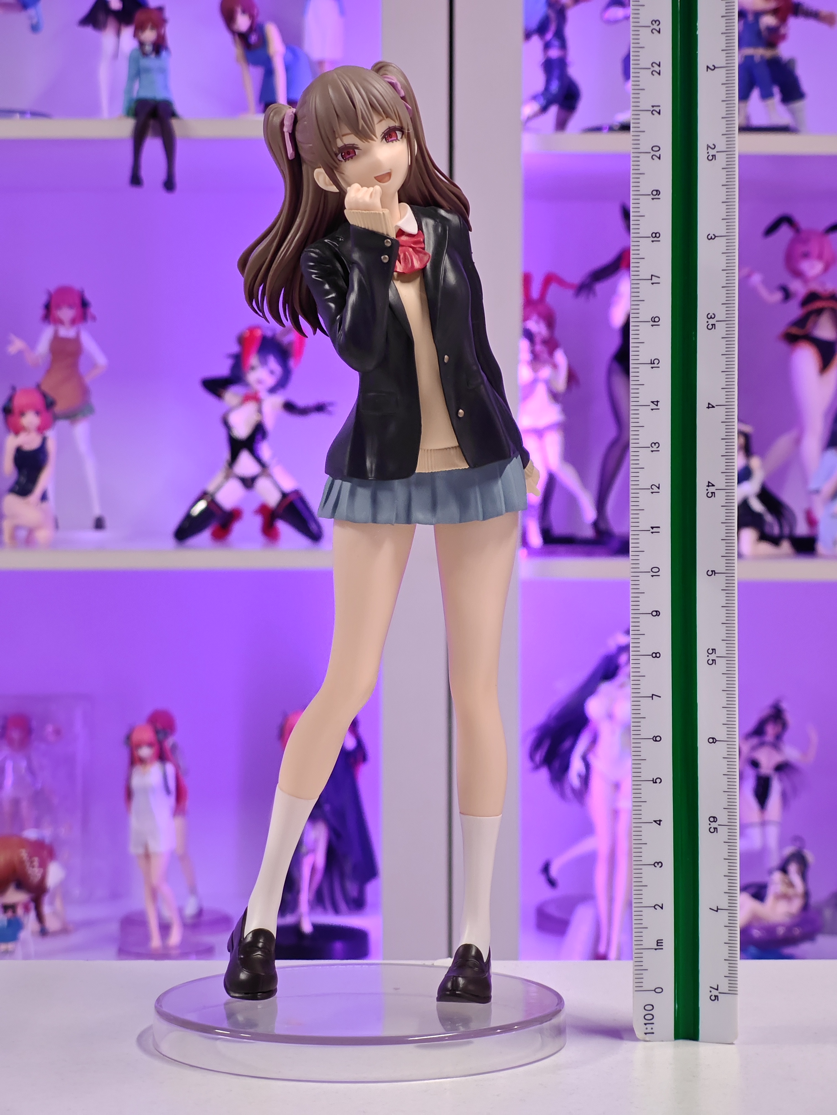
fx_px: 2579
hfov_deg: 18.4
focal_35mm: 80
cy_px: 558
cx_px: 418
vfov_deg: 24.4
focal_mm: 7.48
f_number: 2.4
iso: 1000
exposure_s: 1/25
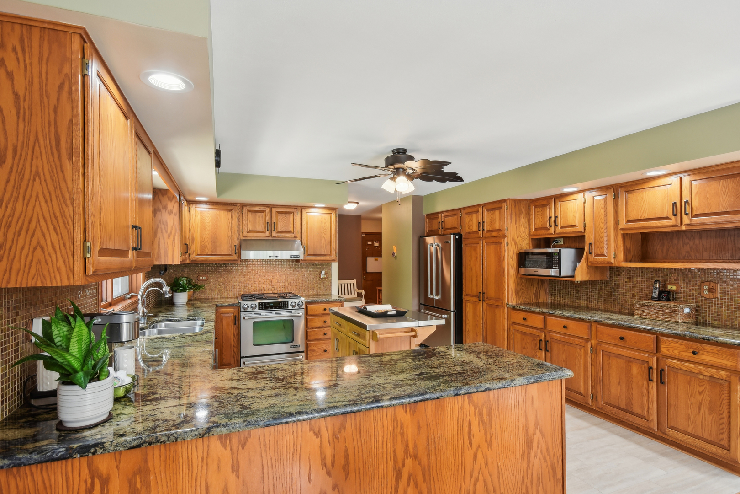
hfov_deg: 92.4
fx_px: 355
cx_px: 370
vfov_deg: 69.7
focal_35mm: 17
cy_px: 247
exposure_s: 1/20
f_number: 8
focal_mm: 11.5
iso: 400
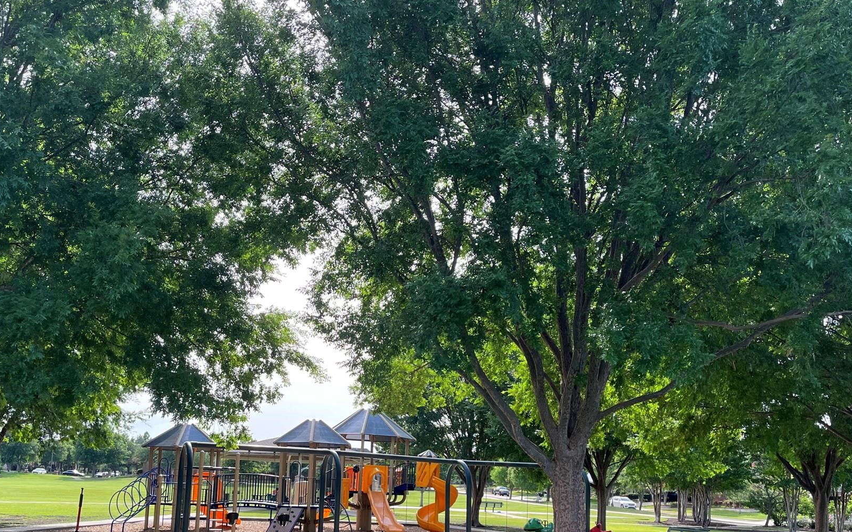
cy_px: 386
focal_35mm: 35
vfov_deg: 35.6
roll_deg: -2.1
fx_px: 813
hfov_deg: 55.2
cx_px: 374
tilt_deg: +8.2
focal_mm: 5.1
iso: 50
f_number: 1.6
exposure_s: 1/913
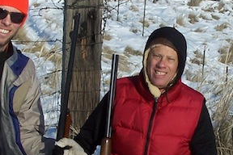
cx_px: 207
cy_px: 113
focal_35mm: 159
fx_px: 1029
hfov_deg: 12.8
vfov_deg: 8.6
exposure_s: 1/750
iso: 80
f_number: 5.6
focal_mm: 7.1
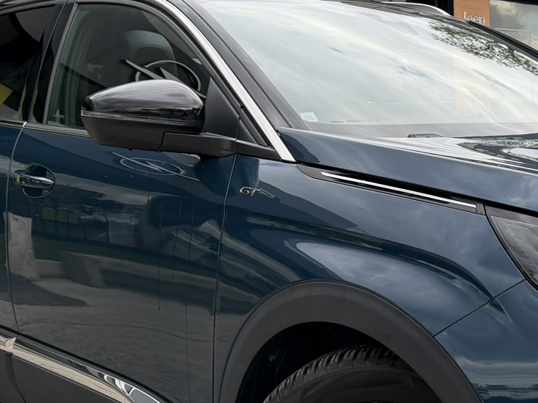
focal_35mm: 67
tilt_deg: -2.3
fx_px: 1041
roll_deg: +2.1
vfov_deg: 21.9
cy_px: 195
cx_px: 432
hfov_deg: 28.3
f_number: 1.78
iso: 100
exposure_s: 1/805
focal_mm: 6.76
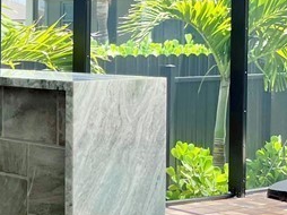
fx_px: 870
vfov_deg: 14.0
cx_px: -280
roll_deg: +0.5
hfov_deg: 15.3
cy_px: 49
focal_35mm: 105
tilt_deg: -1.9
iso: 50
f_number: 1.6
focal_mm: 5.1
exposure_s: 1/777
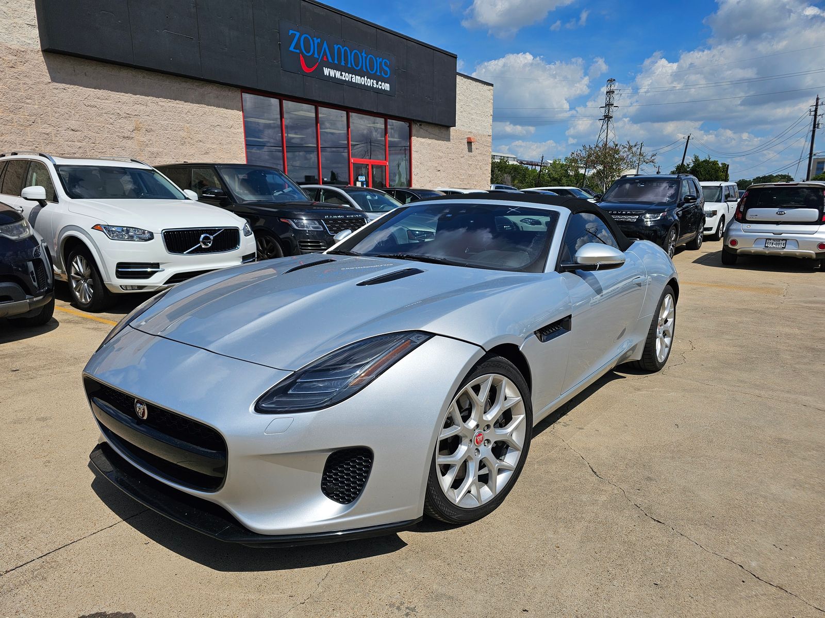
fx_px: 548
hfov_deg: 73.9
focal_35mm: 23
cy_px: 309
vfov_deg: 58.9
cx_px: 412
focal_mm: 6.3
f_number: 1.7
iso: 10
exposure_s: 1/1593
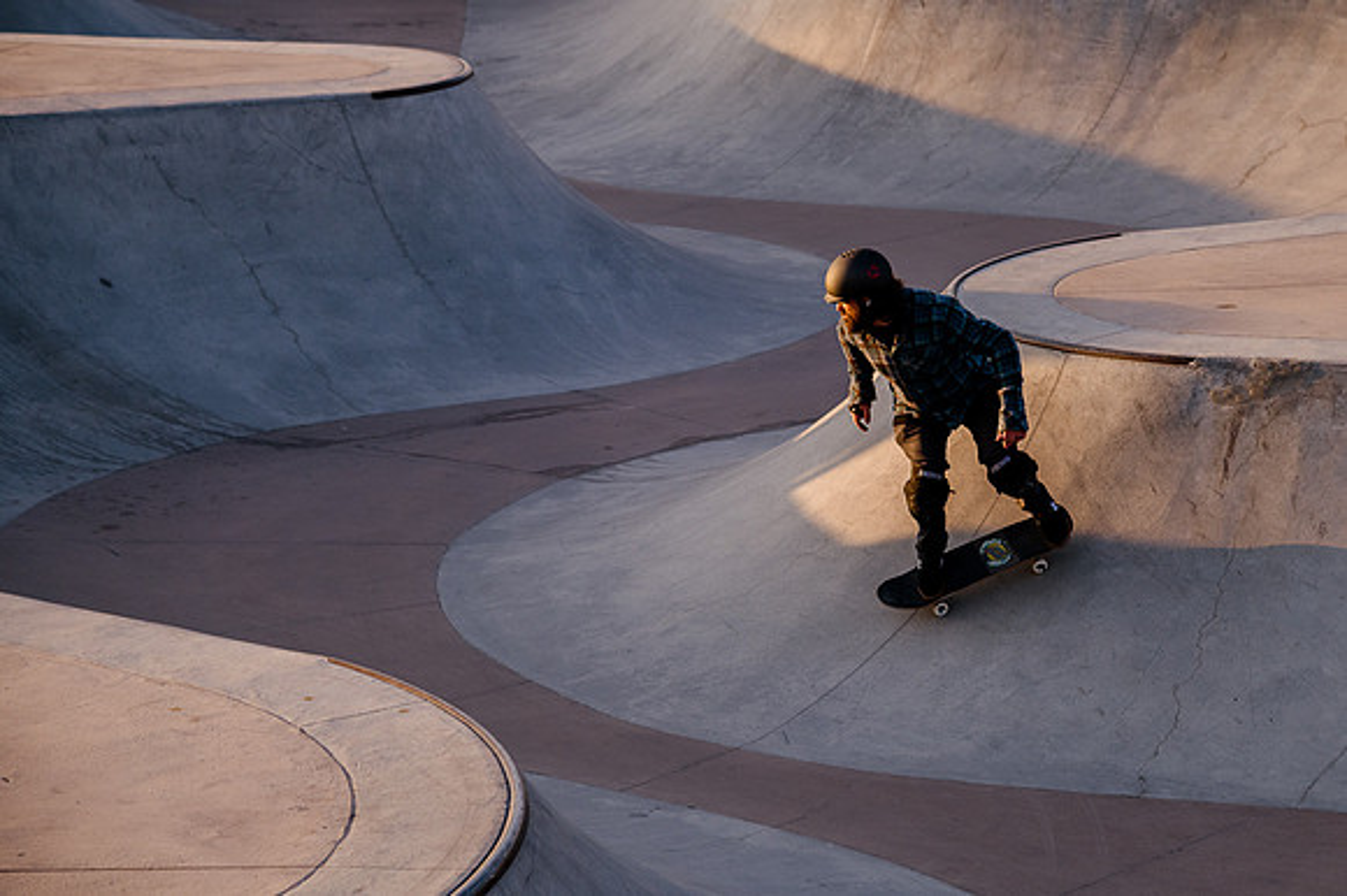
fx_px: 4476
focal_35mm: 120
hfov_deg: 17.1
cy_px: 360
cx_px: 806
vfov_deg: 11.4
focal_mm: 92
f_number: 5
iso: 800
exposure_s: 1/1000
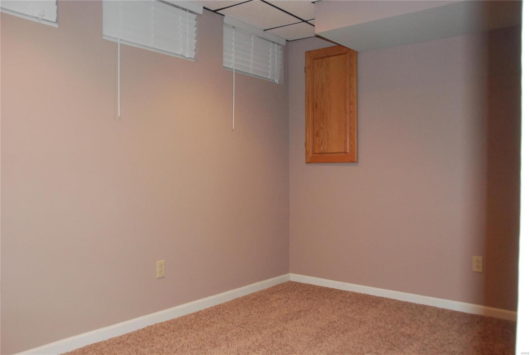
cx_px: 265
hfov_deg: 61.9
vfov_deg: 43.7
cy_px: 178
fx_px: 442
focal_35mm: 30
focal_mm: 20
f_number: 5.6
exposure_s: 1/60
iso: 1250
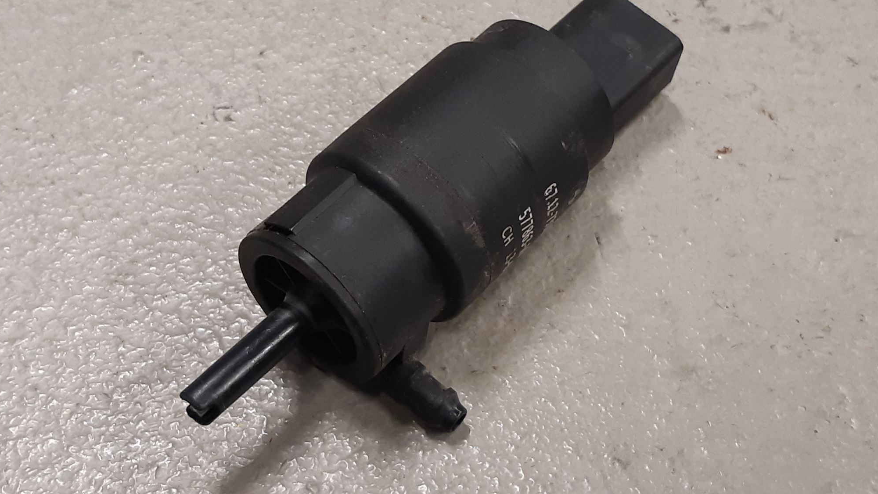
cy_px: 231
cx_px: 429
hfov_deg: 66.1
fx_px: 675
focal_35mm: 29
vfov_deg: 40.2
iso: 125
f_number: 1.7
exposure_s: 1/50
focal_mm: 3.93
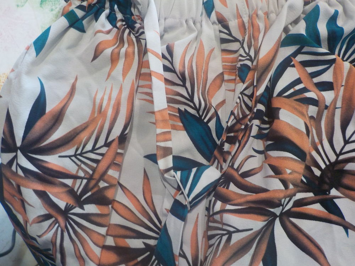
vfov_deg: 46.8
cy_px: 133
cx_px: 178
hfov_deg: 60.0
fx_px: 308
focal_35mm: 30
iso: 280
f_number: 3.3
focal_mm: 4.1
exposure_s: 1/30
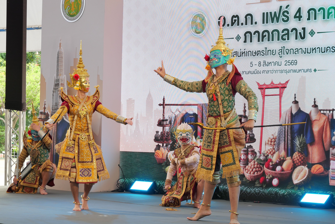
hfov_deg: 19.8
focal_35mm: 103
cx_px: 168
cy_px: 112
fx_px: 959
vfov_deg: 13.3
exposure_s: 1/100
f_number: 5.6
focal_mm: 50
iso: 250
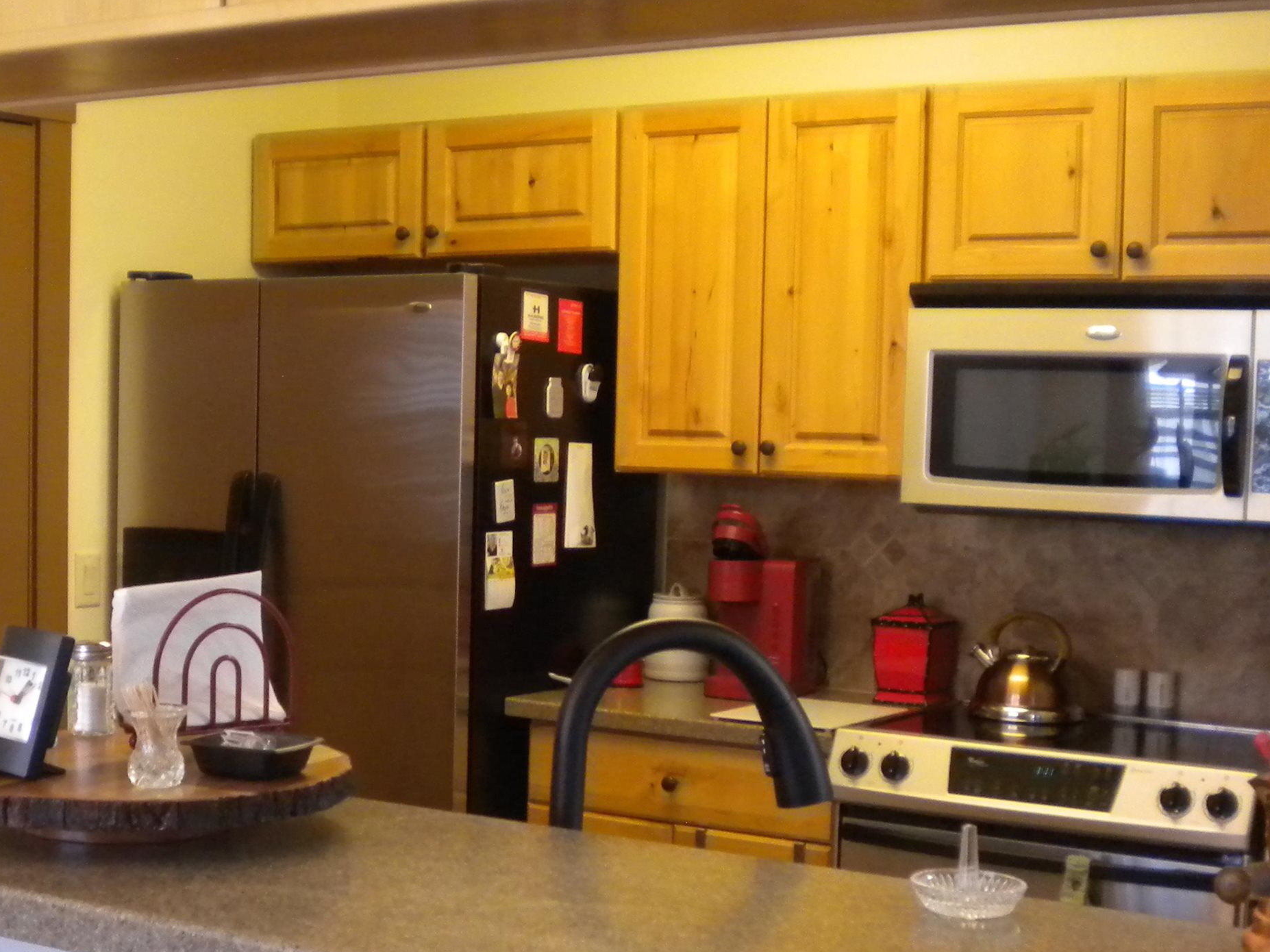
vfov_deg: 25.1
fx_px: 2128
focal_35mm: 58
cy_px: 607
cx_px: 434
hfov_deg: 33.0
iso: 400
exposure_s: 1/44.6
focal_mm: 6.3
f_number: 3.1
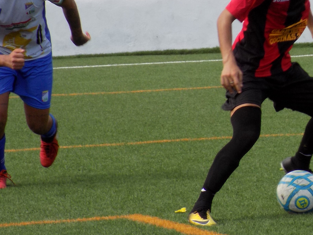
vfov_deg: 3.5
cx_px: 387
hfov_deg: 4.7
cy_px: 47
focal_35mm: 422
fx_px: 3816
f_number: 5.3
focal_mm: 29.9
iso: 80
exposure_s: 1/250
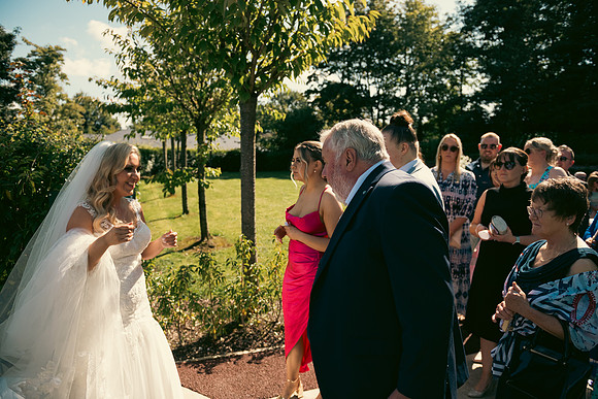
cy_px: 200
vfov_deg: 53.2
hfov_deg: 73.7
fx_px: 399
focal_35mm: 24
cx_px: 299
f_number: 3.5
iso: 250
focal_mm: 24
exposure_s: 1/2000
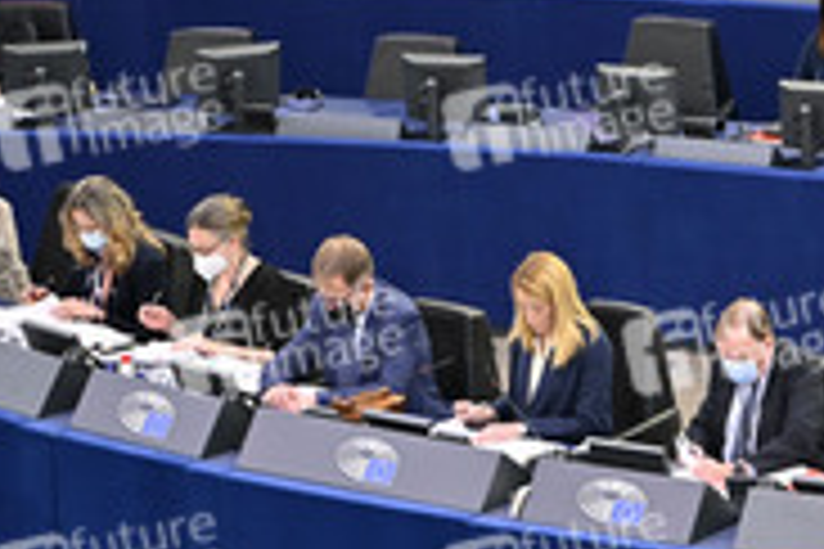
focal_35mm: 493
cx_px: 619
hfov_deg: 4.2
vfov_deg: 2.8
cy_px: 230
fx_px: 11283
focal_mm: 200
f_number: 2.8
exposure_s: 1/320
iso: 1250
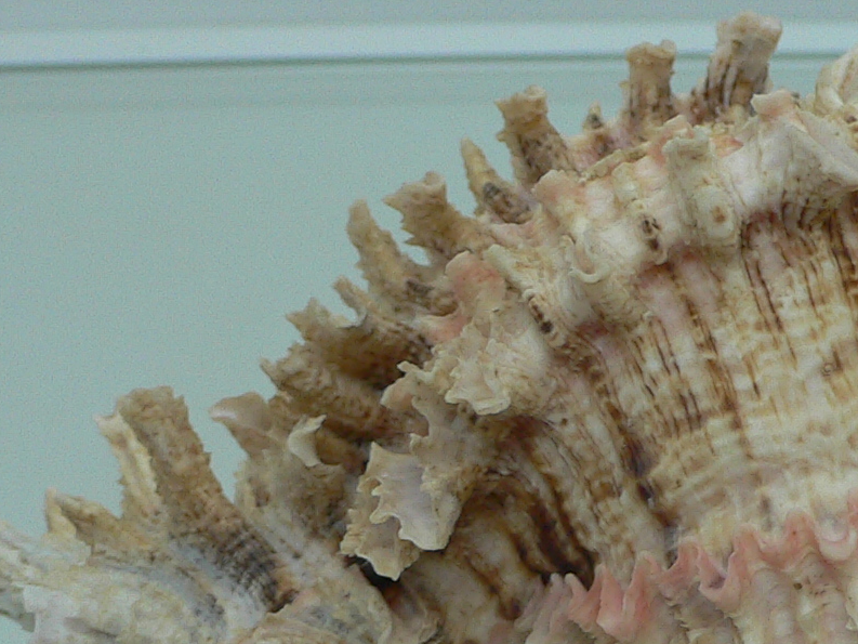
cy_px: 537
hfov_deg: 21.5
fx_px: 2206
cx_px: 765
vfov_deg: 16.5
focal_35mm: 89
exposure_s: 1/60
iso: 100
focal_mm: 4.6
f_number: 2.8
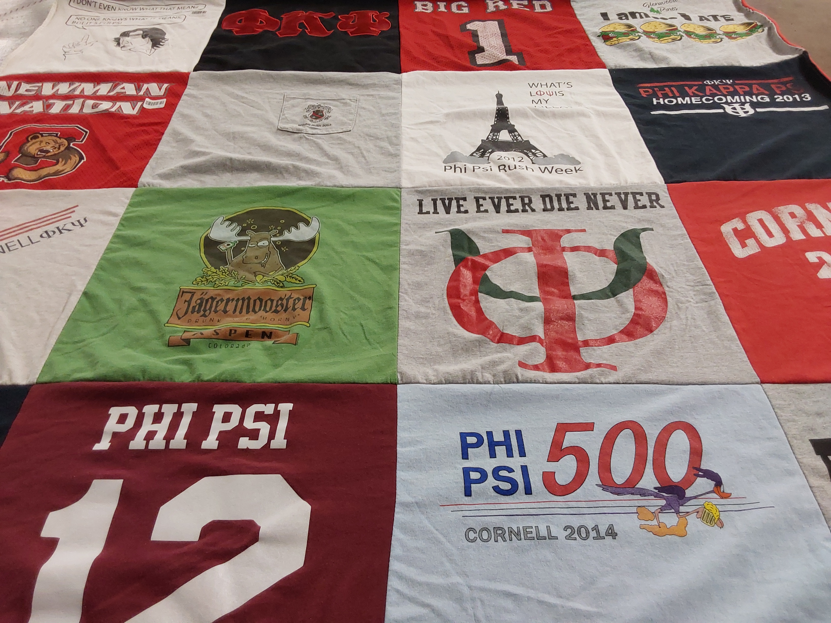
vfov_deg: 49.7
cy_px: 312
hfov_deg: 63.4
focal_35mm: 28
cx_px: 416
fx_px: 672
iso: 100
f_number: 1.9
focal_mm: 2.91
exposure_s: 1/60
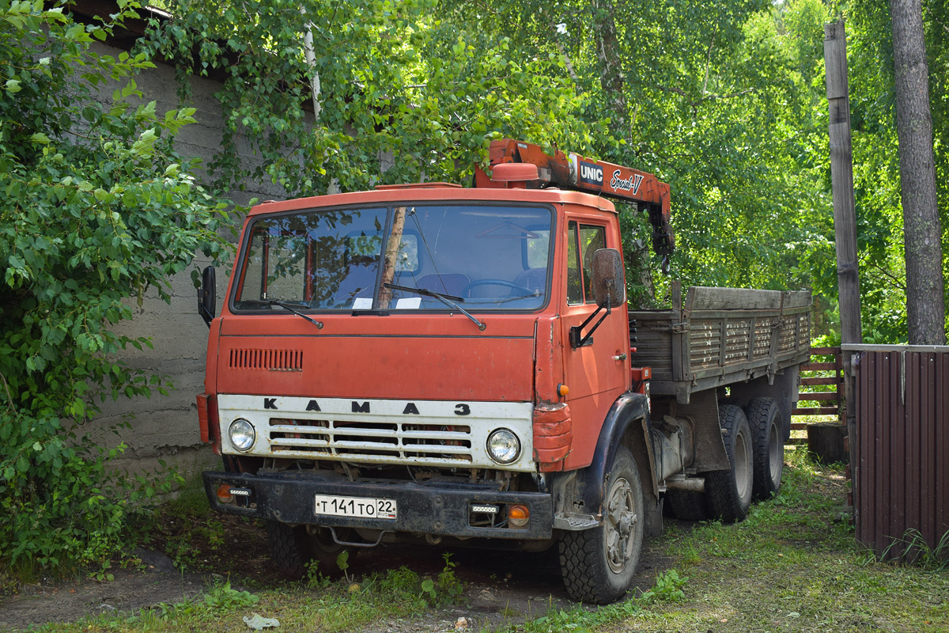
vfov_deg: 30.8
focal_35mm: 44
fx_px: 1147
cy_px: 316
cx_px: 474
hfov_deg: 45.0
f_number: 5.6
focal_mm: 29
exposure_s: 1/200
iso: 200
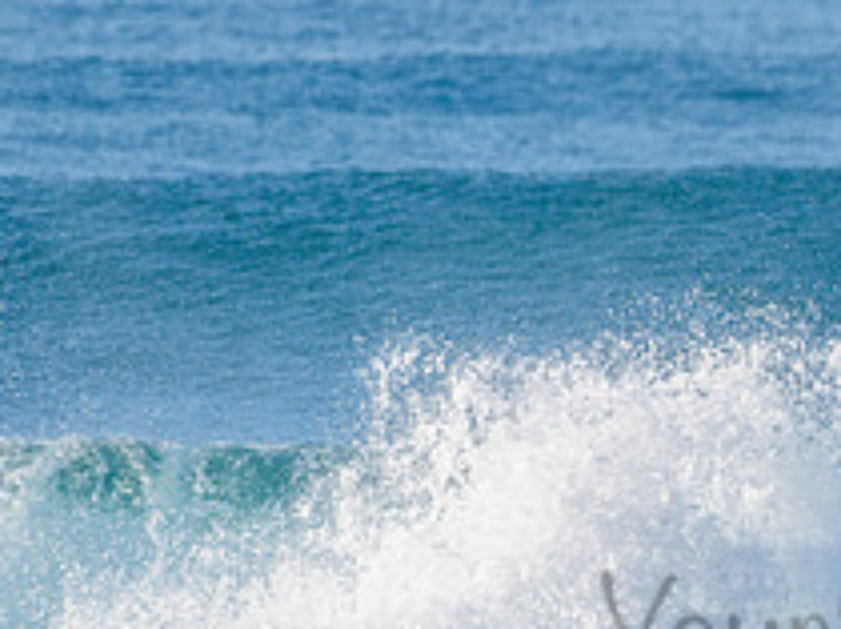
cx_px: 1013
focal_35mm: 1329
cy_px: 599
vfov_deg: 1.1
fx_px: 32251
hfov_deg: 1.5
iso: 500
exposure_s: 1/2000
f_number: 5.6
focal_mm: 500
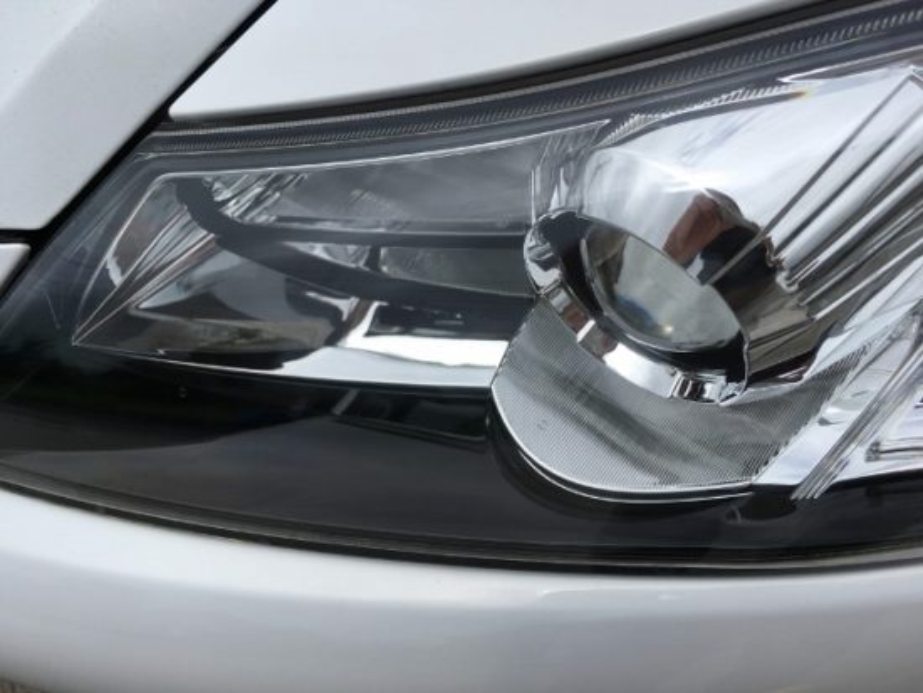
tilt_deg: -60.4
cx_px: 462
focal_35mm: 29
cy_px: 346
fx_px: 774
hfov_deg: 61.6
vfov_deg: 48.3
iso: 25
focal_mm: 4.15
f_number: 2.2
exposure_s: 1/2959
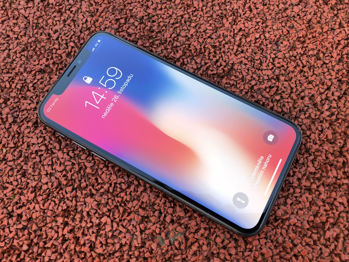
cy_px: 131
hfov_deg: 63.4
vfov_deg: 49.7
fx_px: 282
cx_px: 174
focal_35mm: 28
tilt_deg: -72.0
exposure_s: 1/100
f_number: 1.8
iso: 64
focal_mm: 3.99
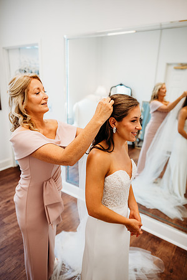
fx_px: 187
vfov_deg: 73.7
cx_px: 94
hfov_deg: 53.1
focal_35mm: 24
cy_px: 140
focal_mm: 24
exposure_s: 1/160
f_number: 2.5
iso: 320
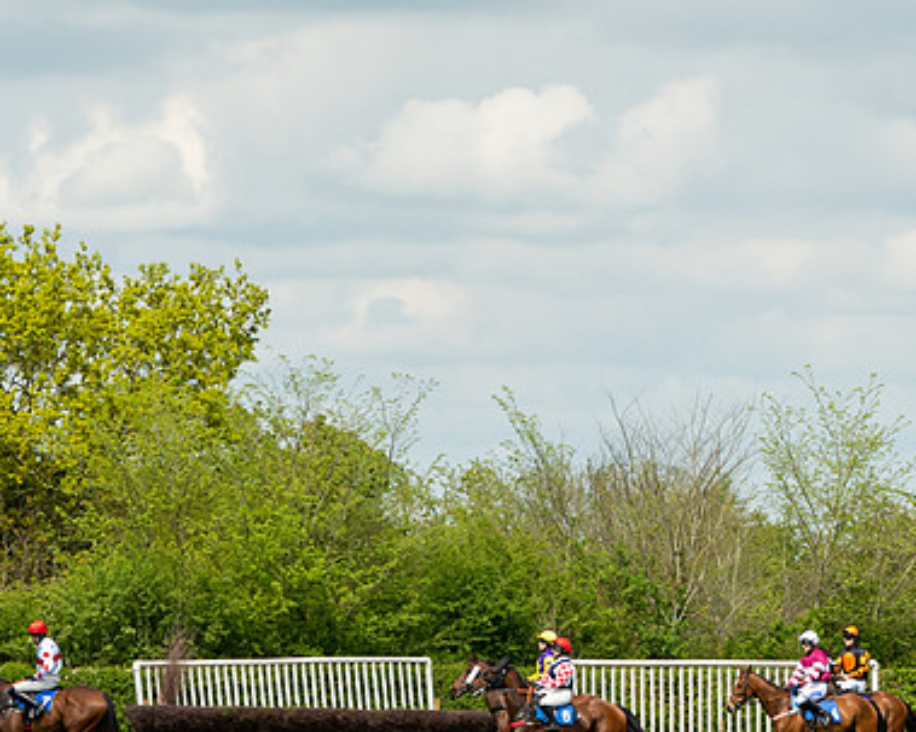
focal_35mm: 397
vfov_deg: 3.9
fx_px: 10760
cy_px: 464
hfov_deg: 4.9
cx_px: 634
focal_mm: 135
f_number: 4
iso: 400
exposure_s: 1/4000
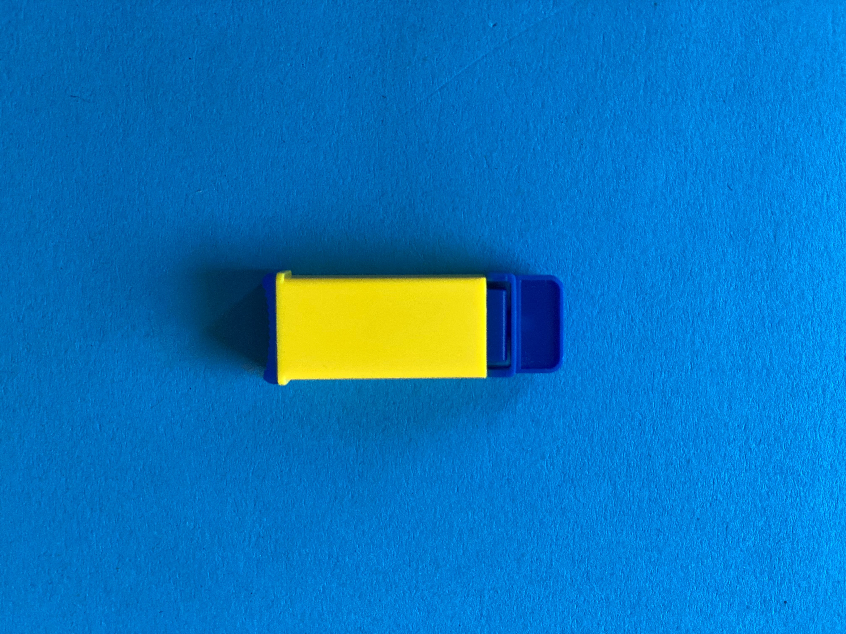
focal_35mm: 52
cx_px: 423
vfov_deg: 28.0
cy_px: 317
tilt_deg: -81.1
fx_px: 1271
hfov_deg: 36.8
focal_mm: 6
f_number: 2
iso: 250
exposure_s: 1/122
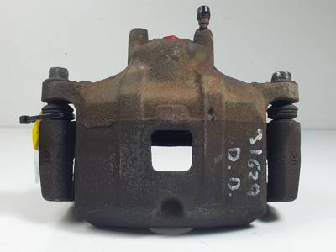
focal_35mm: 26
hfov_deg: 67.3
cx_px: 168
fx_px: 252
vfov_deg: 53.1
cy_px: 126
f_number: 2.4
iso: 50
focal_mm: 4.3
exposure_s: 1/100
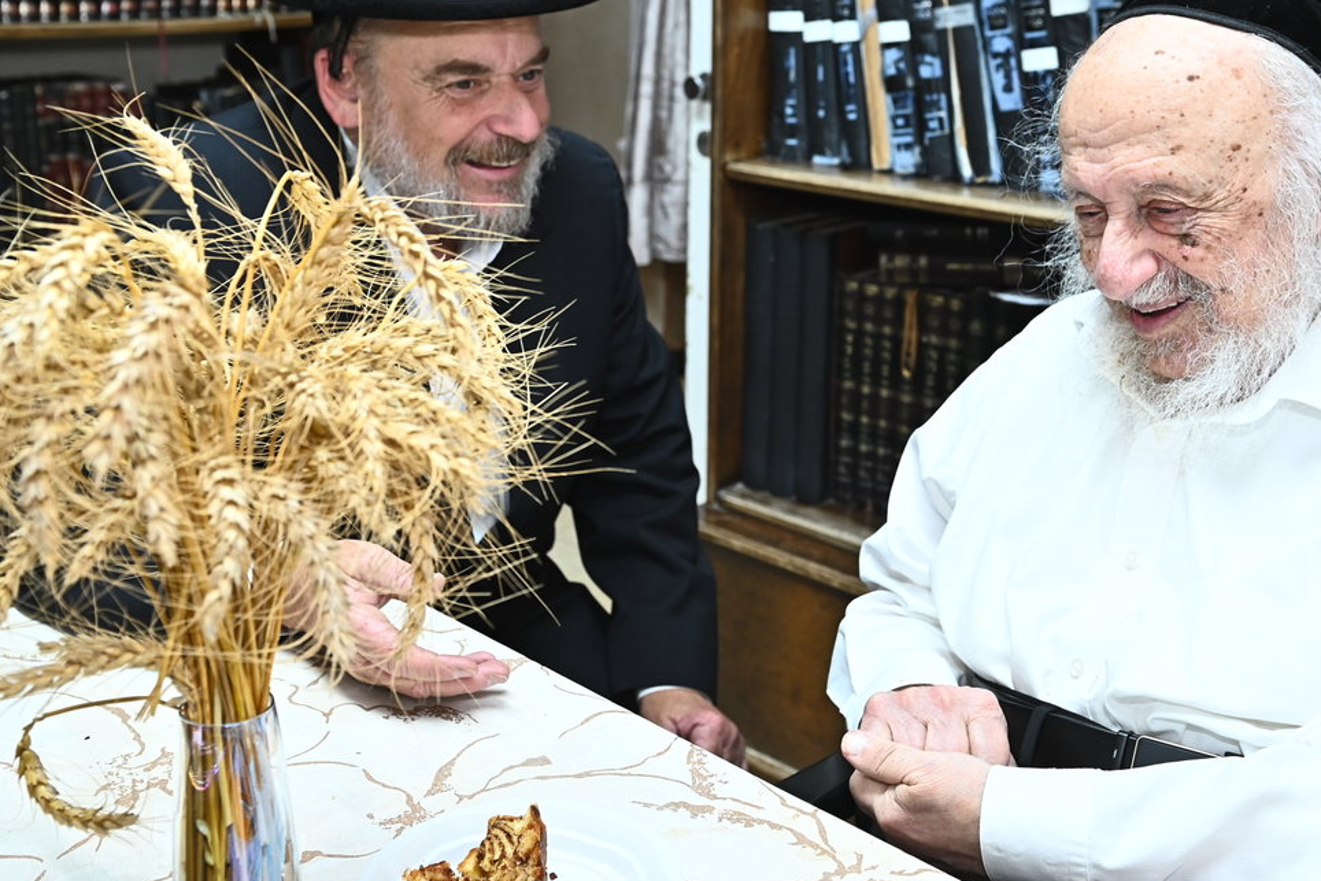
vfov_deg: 29.7
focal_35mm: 45
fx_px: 1651
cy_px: 317
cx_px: 729
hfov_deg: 43.5
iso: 1000
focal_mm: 31
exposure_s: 1/160
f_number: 4.5
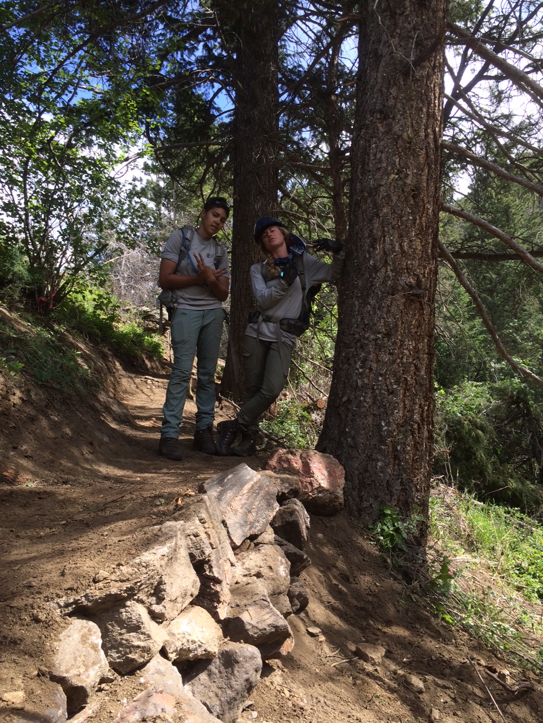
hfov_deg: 48.2
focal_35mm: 29
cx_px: 272
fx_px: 607
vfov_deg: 61.7
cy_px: 362
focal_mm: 4.15
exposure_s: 1/554
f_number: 2.2
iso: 32
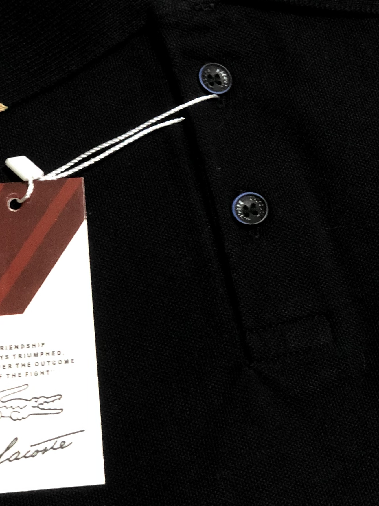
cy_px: 284
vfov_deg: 16.4
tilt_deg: -66.9
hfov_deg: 12.2
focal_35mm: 120
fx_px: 1752
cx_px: 353
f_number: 2.4
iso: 125
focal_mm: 6
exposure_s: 1/30
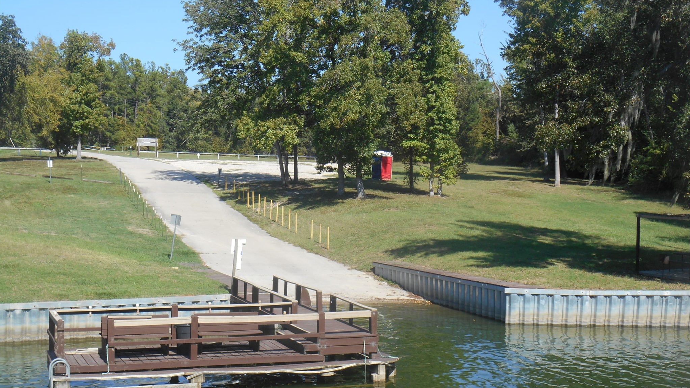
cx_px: 346
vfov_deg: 20.7
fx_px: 1061
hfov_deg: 36.0
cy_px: 231
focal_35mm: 58
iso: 80
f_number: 4.2
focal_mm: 9.5
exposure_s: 1/400
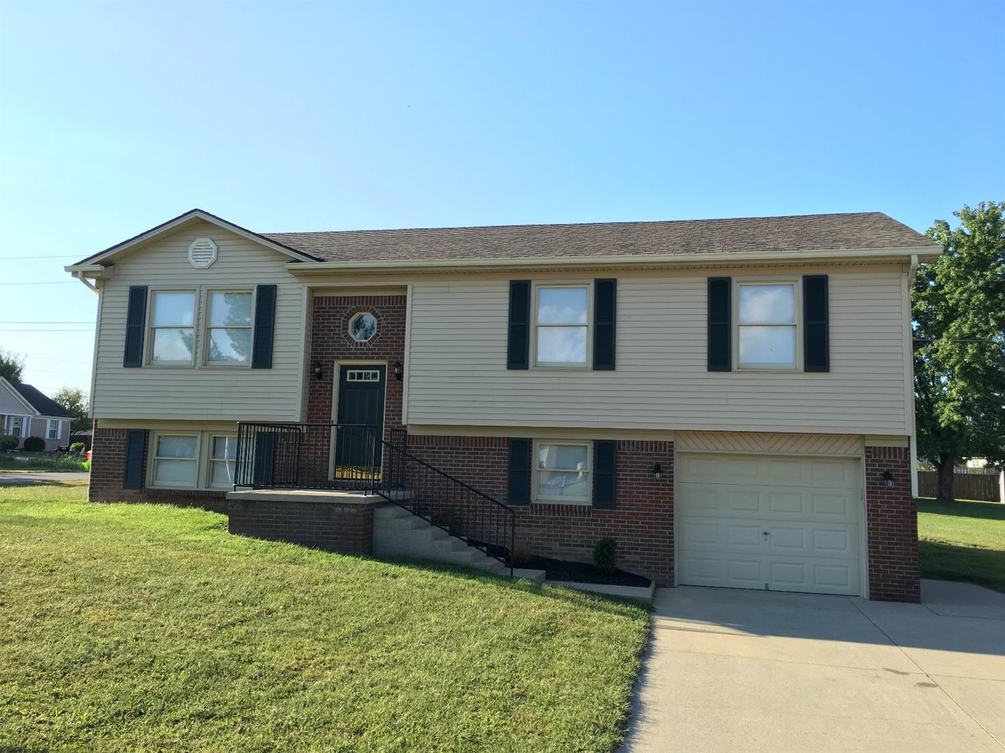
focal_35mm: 29
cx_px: 502
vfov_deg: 48.2
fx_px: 842
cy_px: 376
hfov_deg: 61.7
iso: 25
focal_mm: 4.15
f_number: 2.2
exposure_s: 1/472
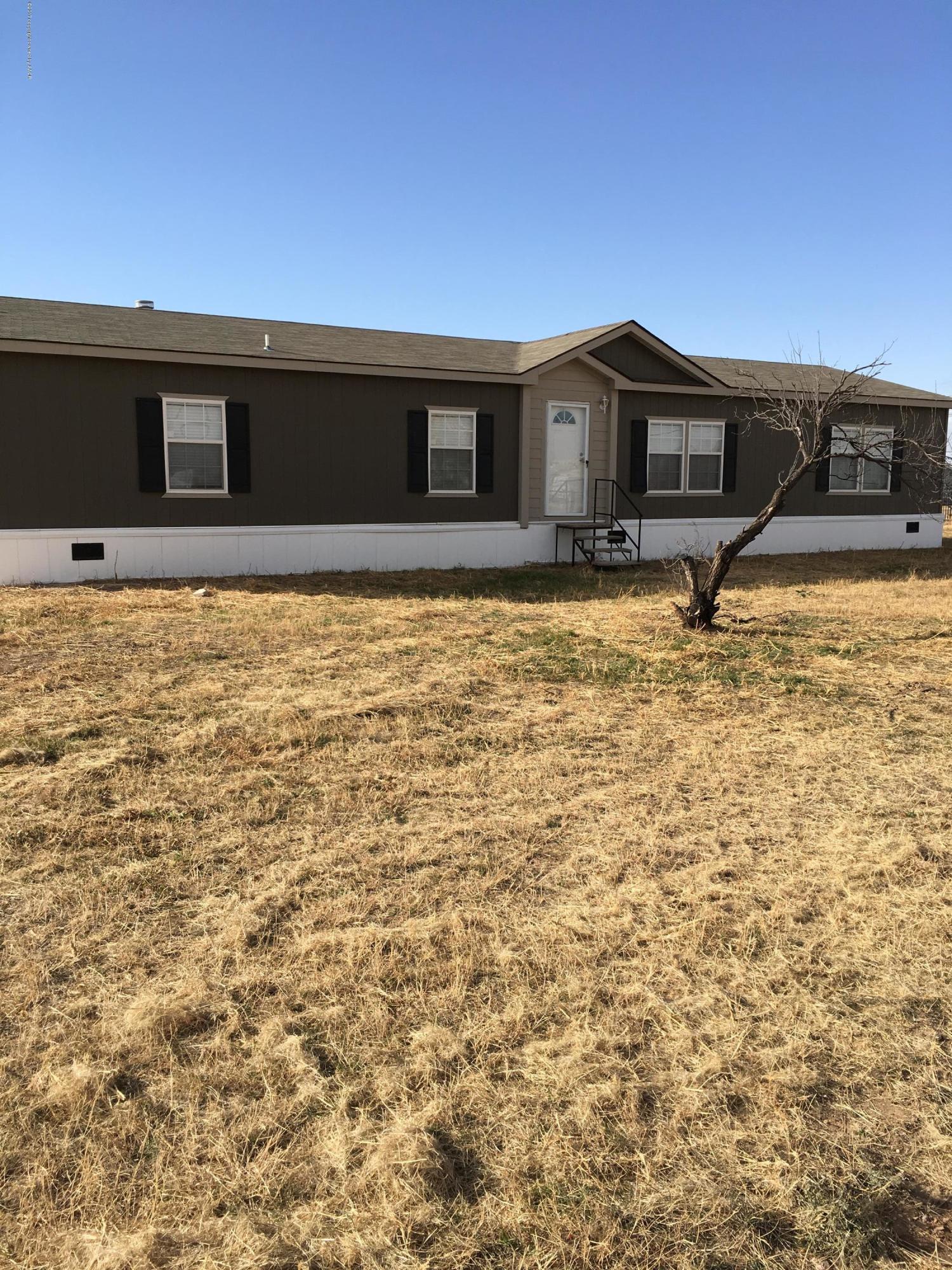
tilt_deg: -7.7
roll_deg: -0.3
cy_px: 635
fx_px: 1063
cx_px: 476
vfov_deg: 61.7
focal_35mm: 29
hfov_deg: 48.2
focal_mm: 4.15
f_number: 2.2
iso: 25
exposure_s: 1/1350
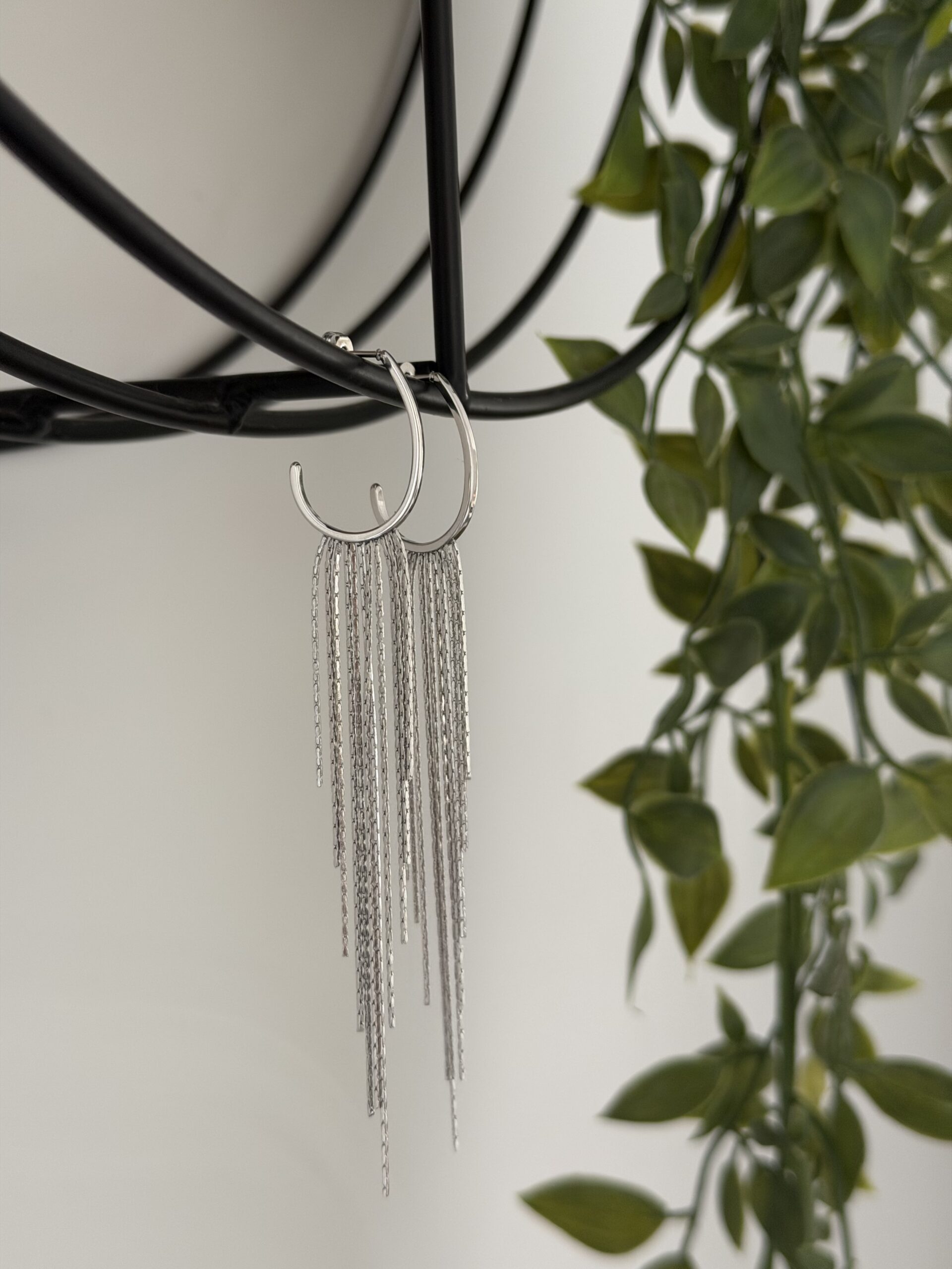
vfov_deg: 39.7
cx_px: 476
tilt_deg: -2.4
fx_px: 1760
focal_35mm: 48
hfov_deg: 30.3
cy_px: 634
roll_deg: +1.3
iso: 200
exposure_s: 1/60
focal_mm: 6.76
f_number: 1.78
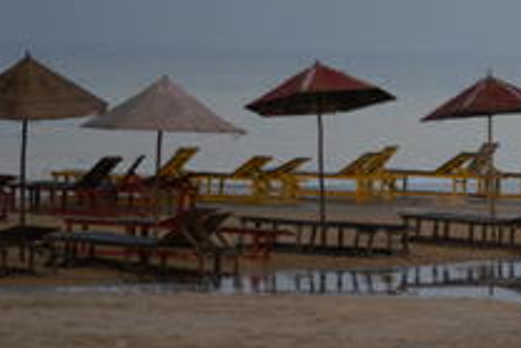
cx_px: 797
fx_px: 6676
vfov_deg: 3.0
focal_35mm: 461
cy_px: 208
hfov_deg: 4.4
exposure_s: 1/500
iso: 400
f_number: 4.5
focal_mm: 100
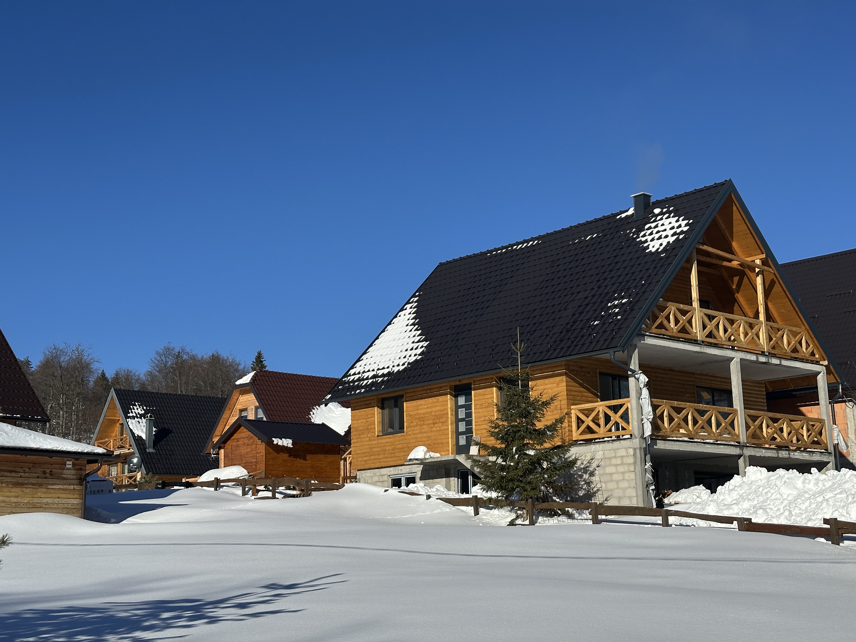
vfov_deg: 30.3
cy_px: 321
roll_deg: +1.4
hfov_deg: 39.7
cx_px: 428
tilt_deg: +10.5
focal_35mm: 48
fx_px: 1187
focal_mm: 6.86
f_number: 1.78
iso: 64
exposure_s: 1/7092
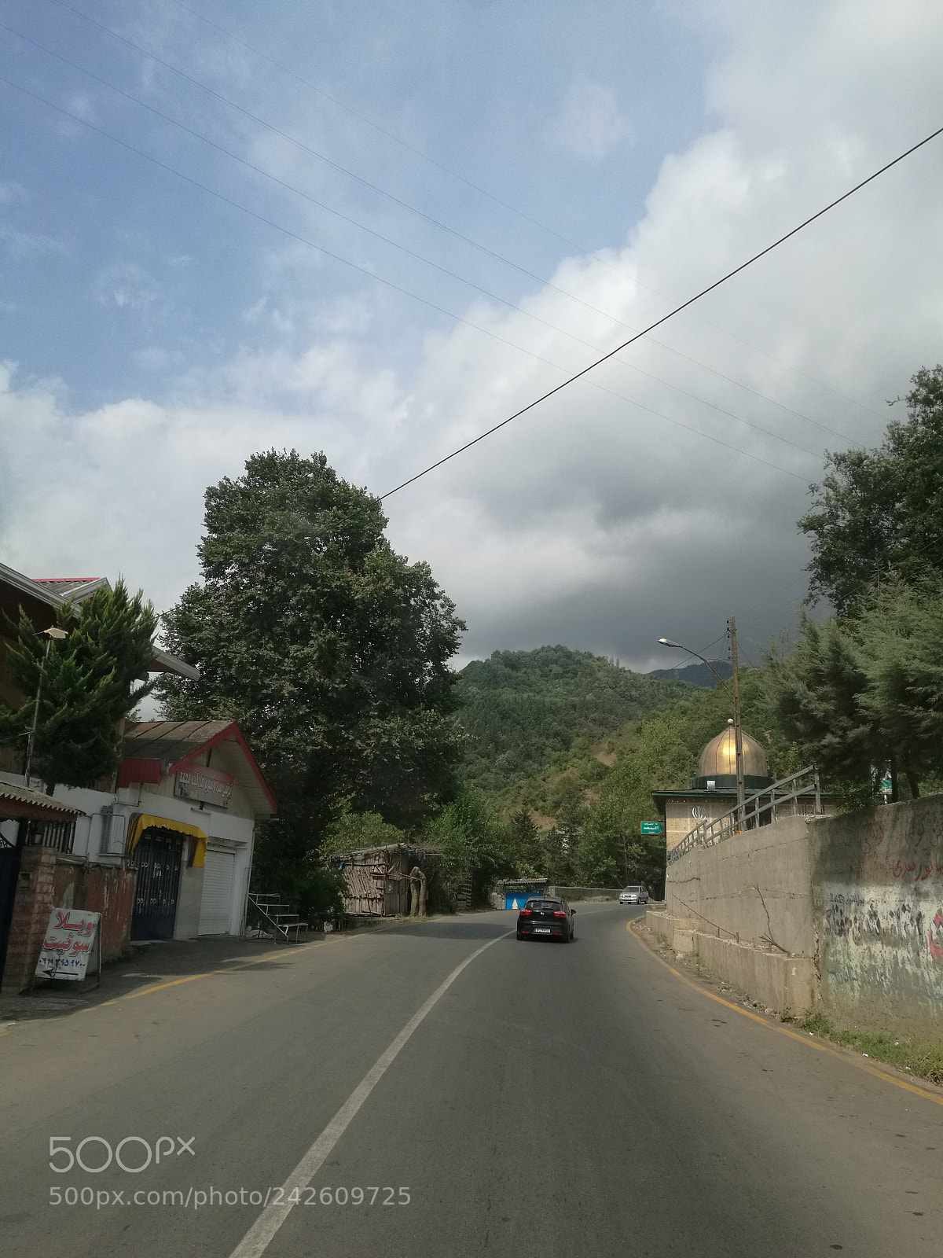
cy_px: 629
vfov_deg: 65.3
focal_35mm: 27
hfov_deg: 51.4
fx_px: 981
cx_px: 472
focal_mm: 4.04
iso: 50
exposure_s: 1/1462
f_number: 2
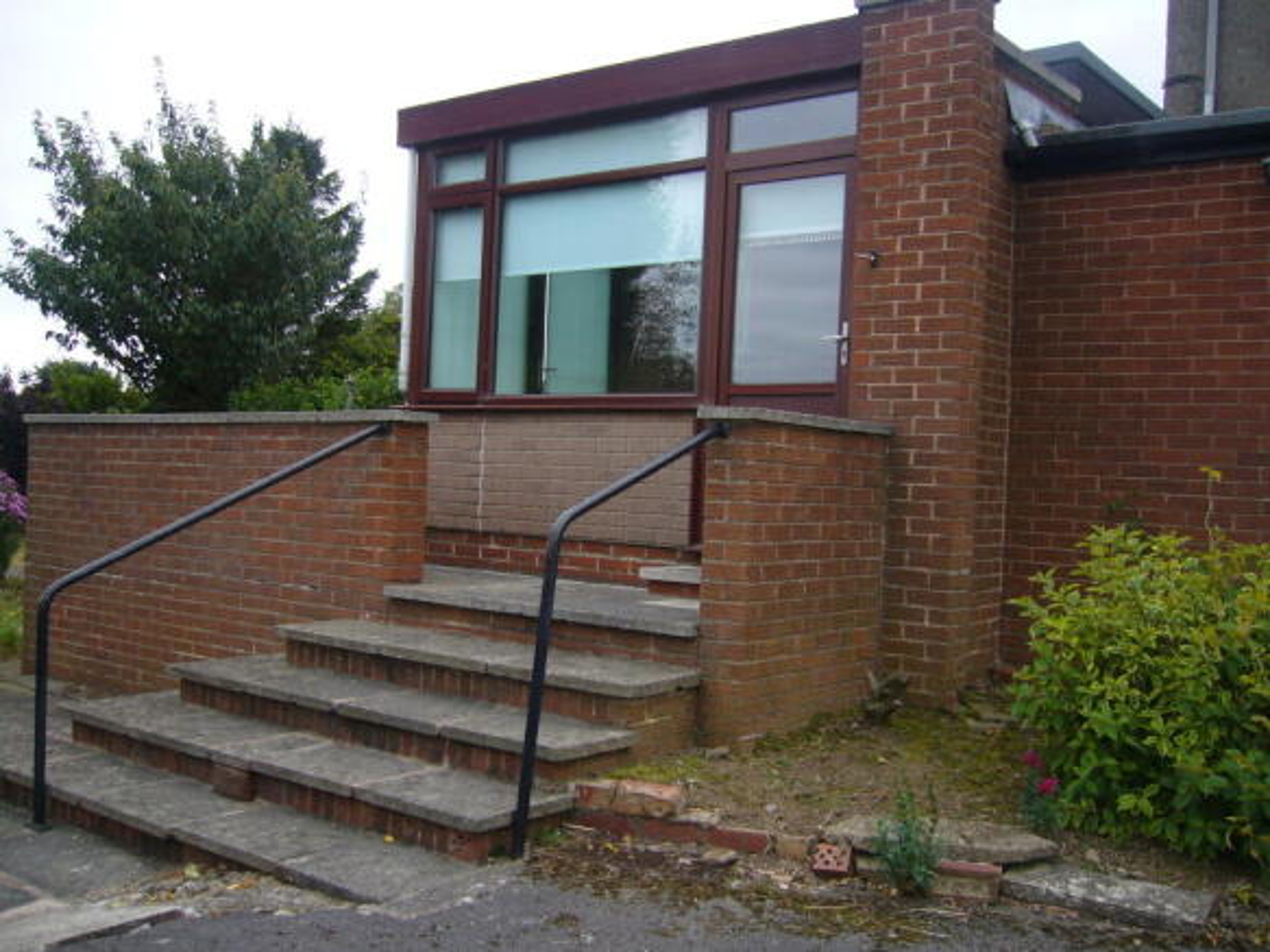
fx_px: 1284
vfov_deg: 40.7
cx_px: 635
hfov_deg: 52.6
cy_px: 476
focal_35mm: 35
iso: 80
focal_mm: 5.8
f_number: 2.8
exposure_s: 1/200
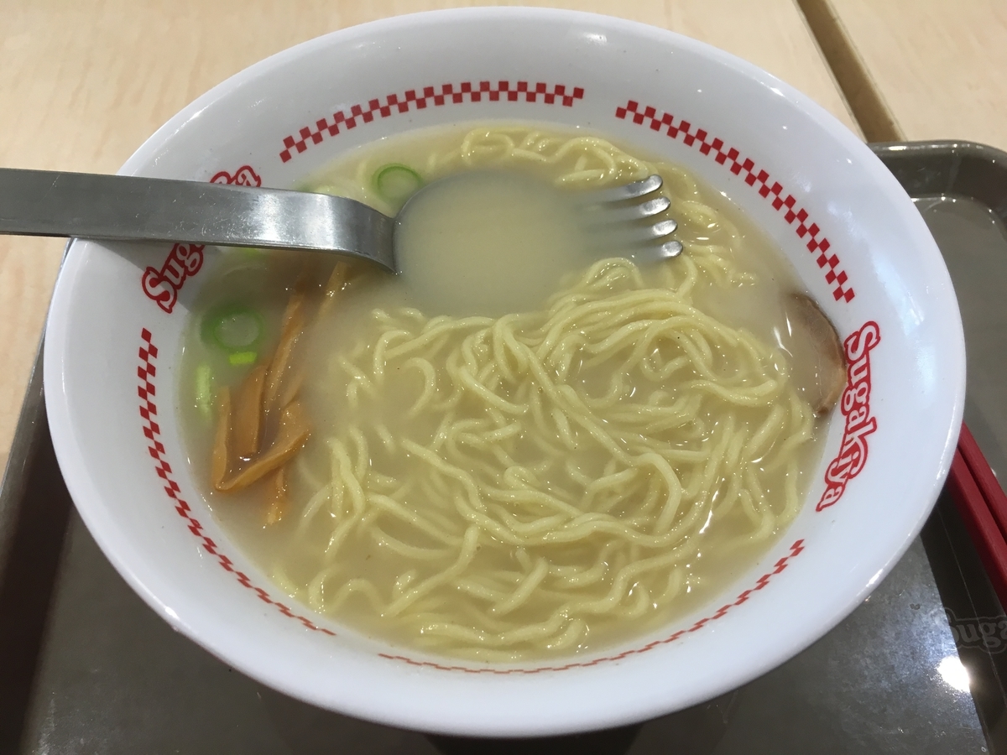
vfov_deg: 48.2
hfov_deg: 61.7
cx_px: 504
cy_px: 378
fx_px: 844
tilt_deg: -57.0
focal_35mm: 29
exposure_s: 1/30
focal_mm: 4.15
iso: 32
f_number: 2.2
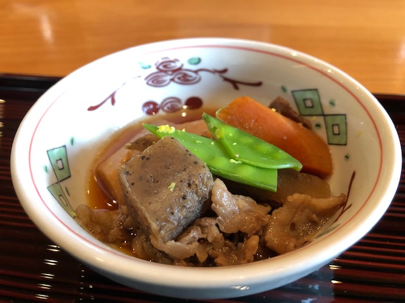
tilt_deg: -39.8
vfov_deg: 49.7
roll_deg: +0.4
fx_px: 328
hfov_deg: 63.4
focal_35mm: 28
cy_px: 152
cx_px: 202
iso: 100
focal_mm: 3.99
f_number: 1.8
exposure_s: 1/17
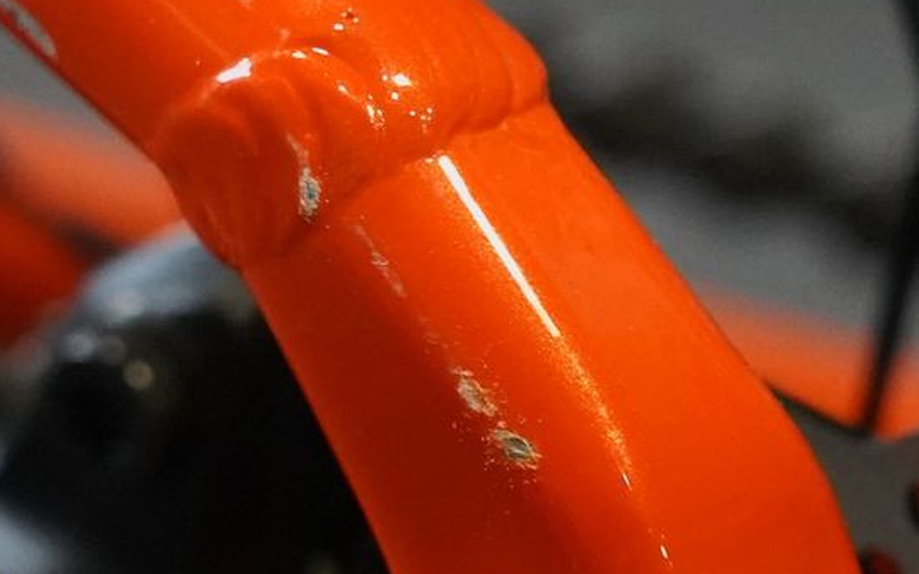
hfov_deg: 5.5
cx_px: 454
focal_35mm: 379
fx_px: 9490
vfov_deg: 3.5
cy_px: 517
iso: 8000
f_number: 5
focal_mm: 100
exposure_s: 1/200
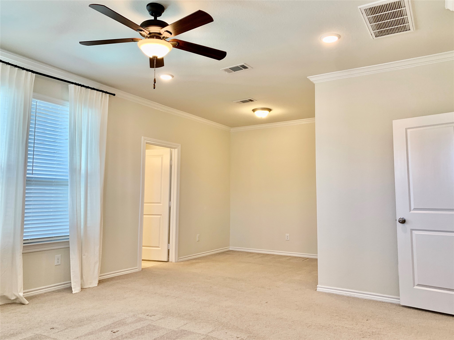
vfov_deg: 53.1
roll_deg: -0.8
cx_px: 227
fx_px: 341
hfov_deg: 67.3
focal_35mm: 26
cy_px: 170
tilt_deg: +8.2
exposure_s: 1/120
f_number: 1.8
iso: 80
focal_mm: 4.25
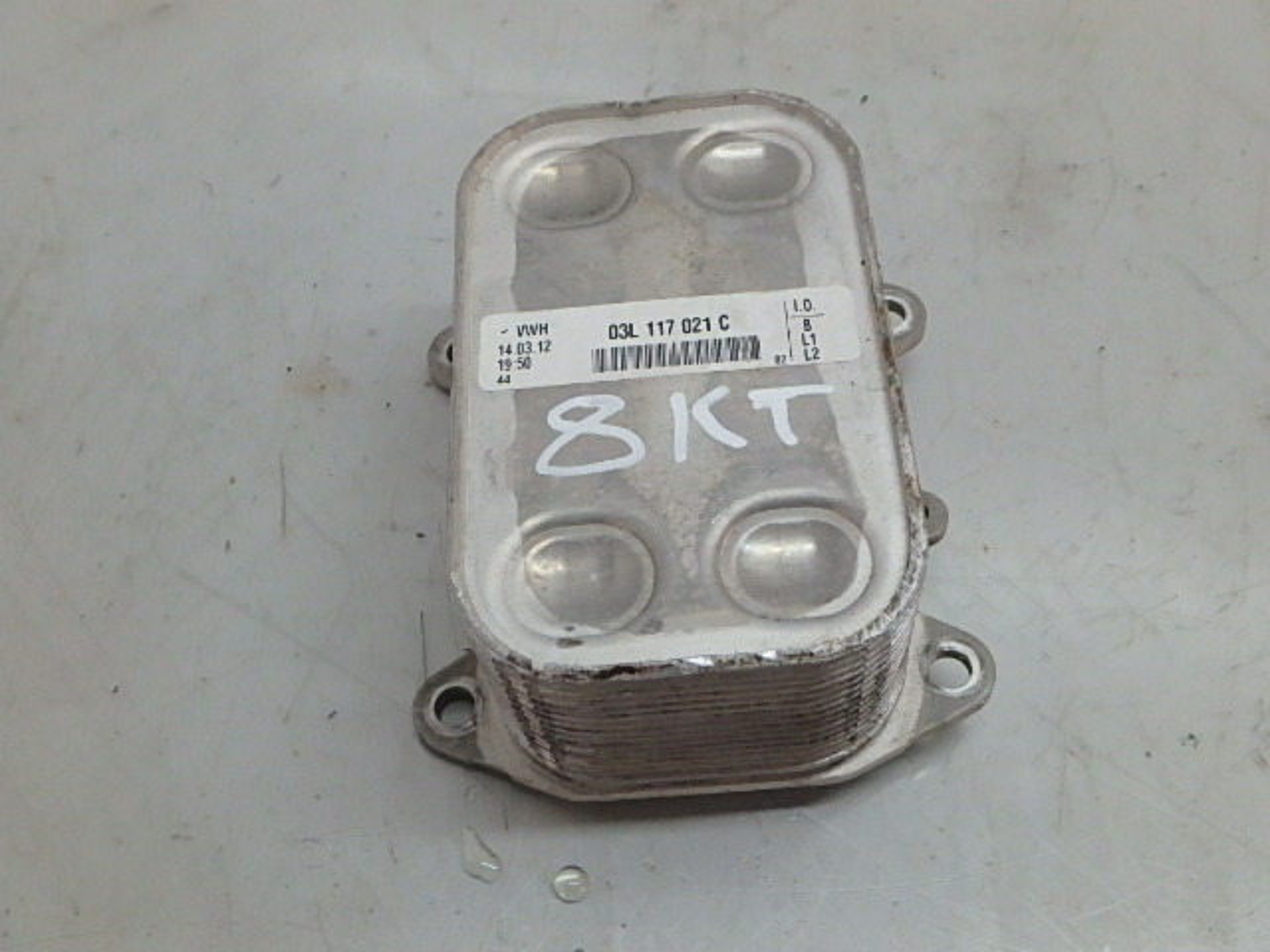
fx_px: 1321
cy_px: 476
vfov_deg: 39.7
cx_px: 635
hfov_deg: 51.4
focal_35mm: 36
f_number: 5
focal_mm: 6.4
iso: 800
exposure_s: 1/160
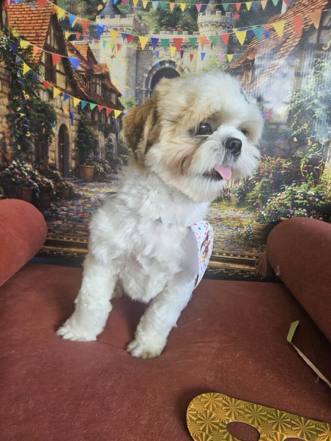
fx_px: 293
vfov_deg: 73.9
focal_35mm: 23
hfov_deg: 58.9
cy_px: 220
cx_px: 166
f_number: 1.8
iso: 80
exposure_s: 1/207
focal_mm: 5.4
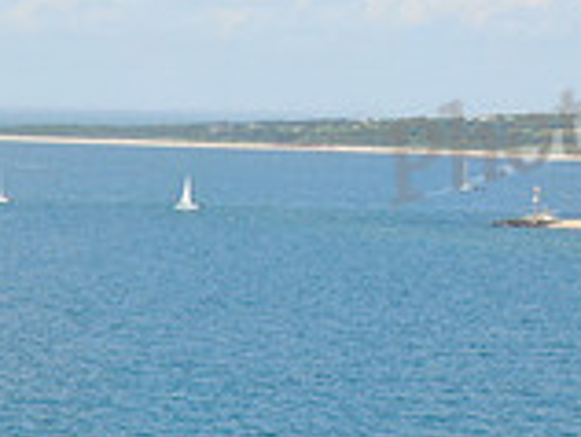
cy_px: 751
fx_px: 2959
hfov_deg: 11.2
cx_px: 173
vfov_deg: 8.2
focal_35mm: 176
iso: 100
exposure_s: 1/500
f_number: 3.8
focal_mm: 8.6
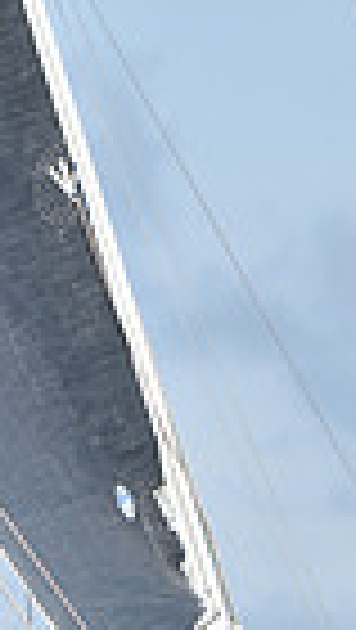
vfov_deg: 2.5
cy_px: 610
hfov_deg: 1.4
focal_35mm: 866
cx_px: 189
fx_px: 14498
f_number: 4.5
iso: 200
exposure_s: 1/2500
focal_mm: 200
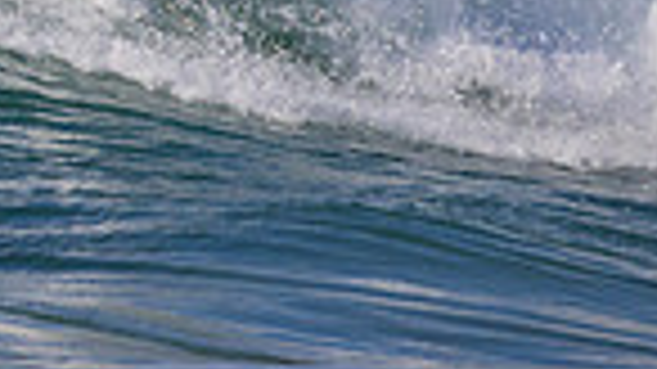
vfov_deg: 0.4
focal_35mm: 3336
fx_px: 58095
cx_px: -432
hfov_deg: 0.6
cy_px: -218
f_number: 11
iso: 900
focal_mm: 800
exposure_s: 1/2000
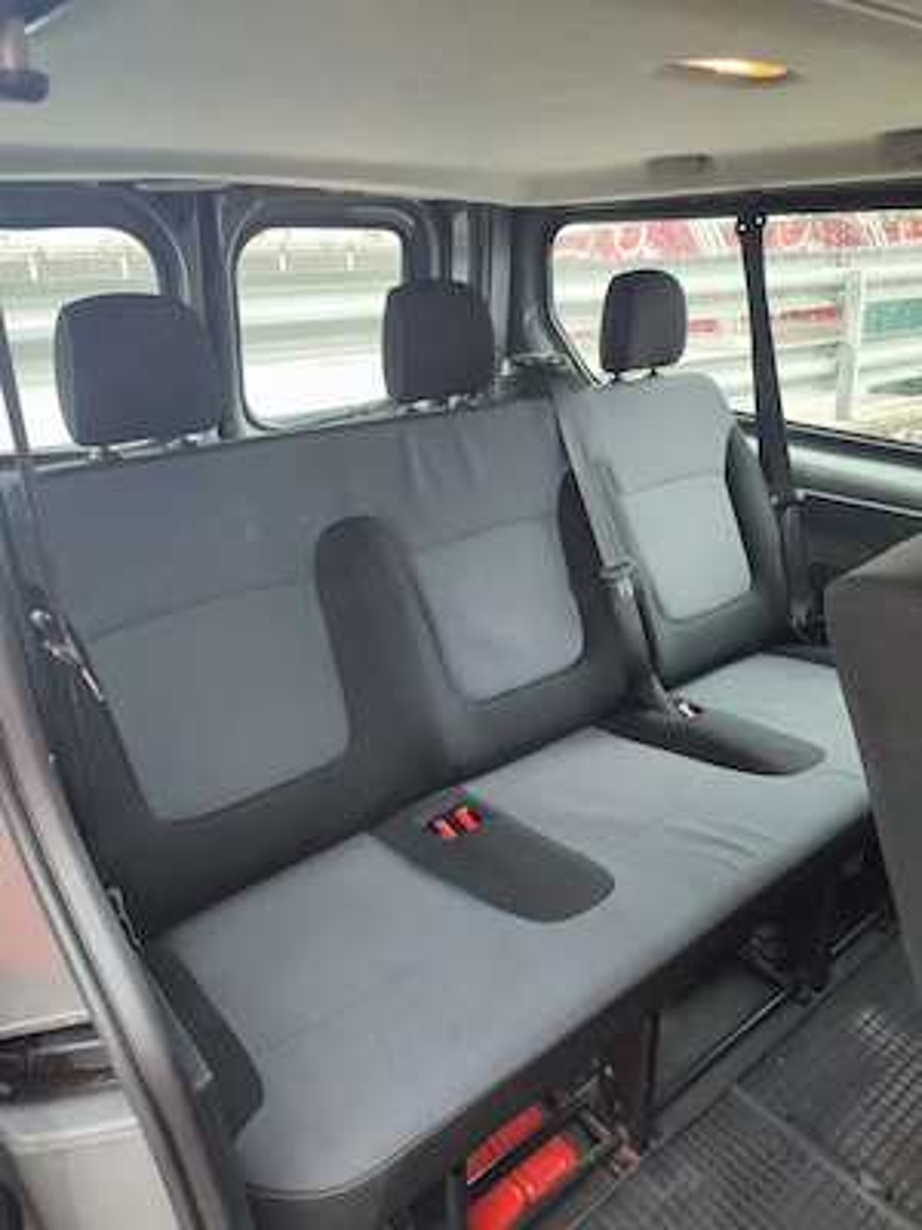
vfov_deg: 69.4
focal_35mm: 25
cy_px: 615
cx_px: 461
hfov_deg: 54.9
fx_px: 888
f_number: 1.9
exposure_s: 1/33
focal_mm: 6.04
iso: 88
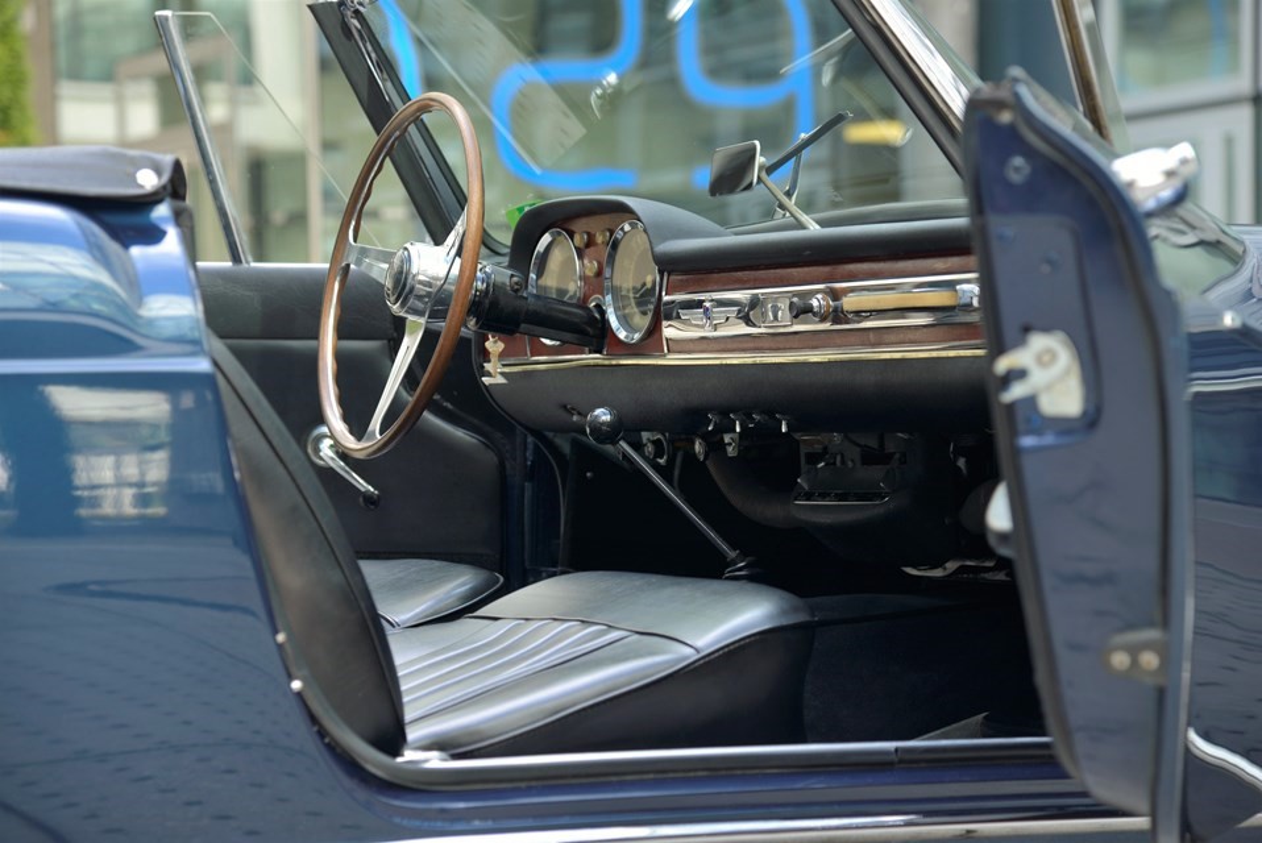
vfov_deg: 14.0
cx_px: 631
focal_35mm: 98
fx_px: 3437
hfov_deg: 20.8
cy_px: 422
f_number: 5
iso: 320
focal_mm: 98
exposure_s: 1/100
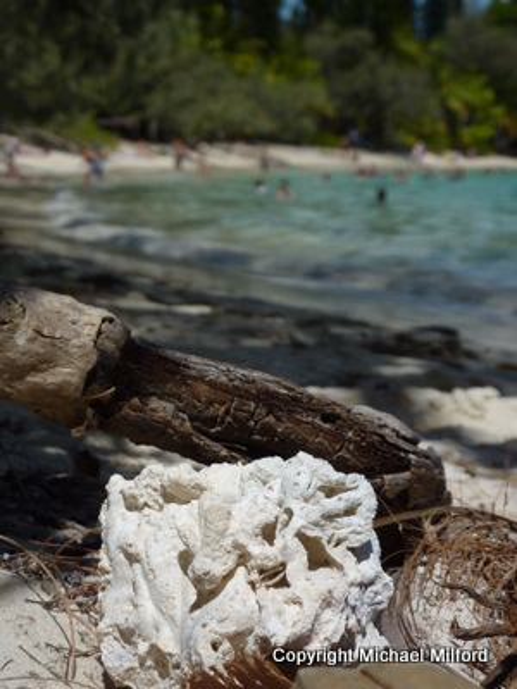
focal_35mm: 96
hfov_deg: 15.4
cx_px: 258
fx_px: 1912
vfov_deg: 20.4
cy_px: 344
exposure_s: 1/1300
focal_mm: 15.8
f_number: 5.6
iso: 80
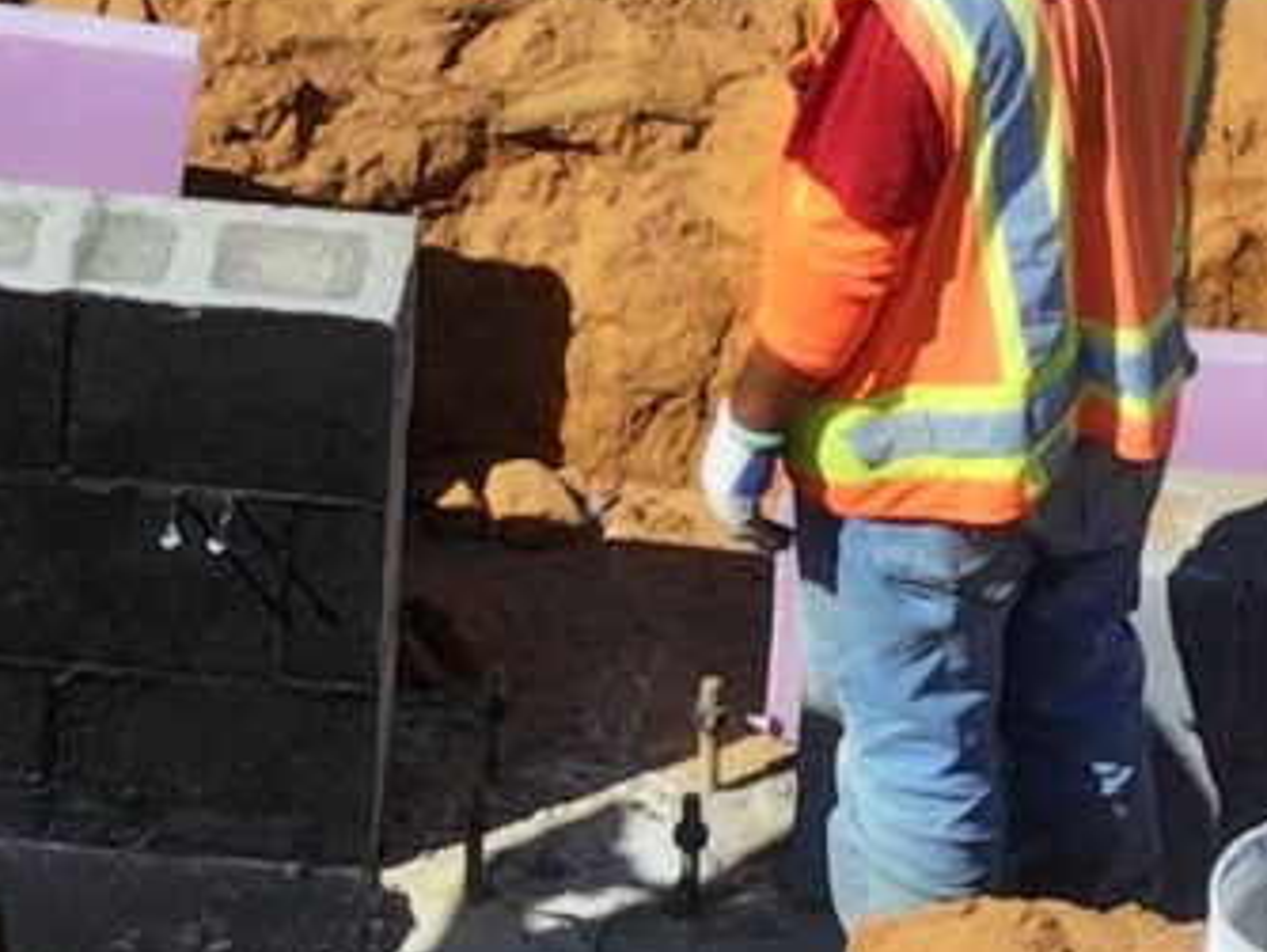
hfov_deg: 1.6
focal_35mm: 1242
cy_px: 1223
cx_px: -2523
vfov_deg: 1.2
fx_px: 45492
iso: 100
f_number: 3.4
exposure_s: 1/800
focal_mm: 30.71
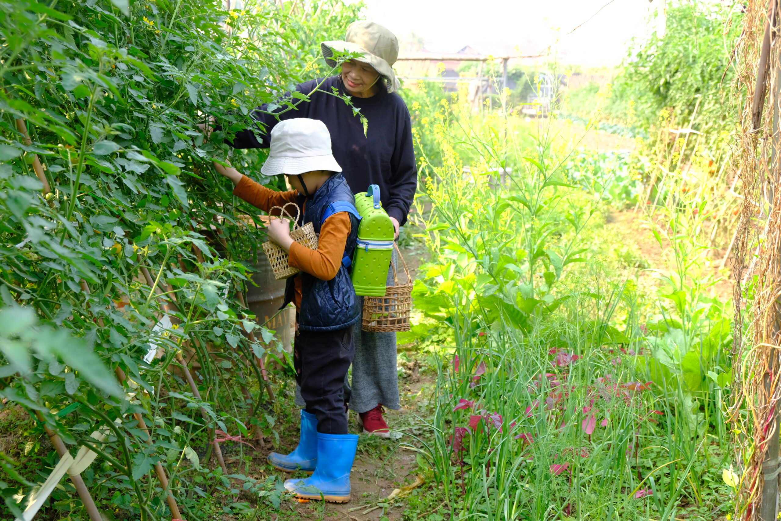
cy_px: 260
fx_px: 1063
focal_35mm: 49
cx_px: 390
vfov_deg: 27.5
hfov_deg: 40.3
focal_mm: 32.9
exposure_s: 1/180
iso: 250
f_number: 4.5
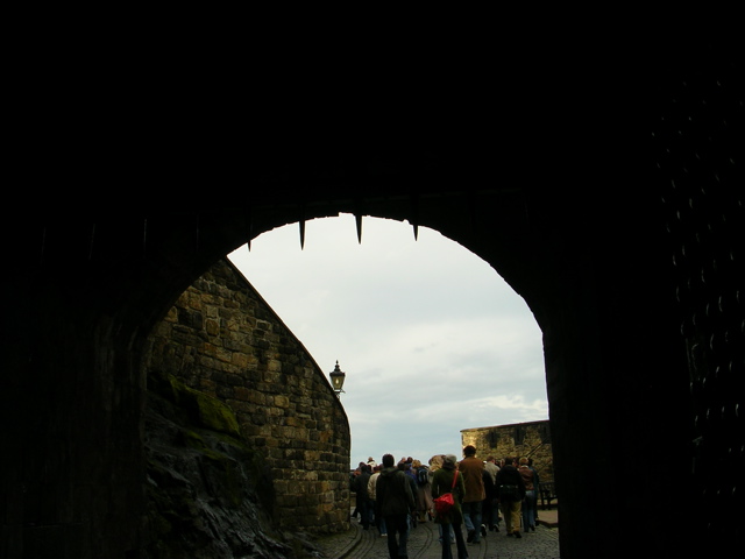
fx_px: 818
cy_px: 280
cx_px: 372
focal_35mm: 38
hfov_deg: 49.0
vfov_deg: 37.7
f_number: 5.6
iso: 50
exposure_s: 1/155
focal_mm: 5.8
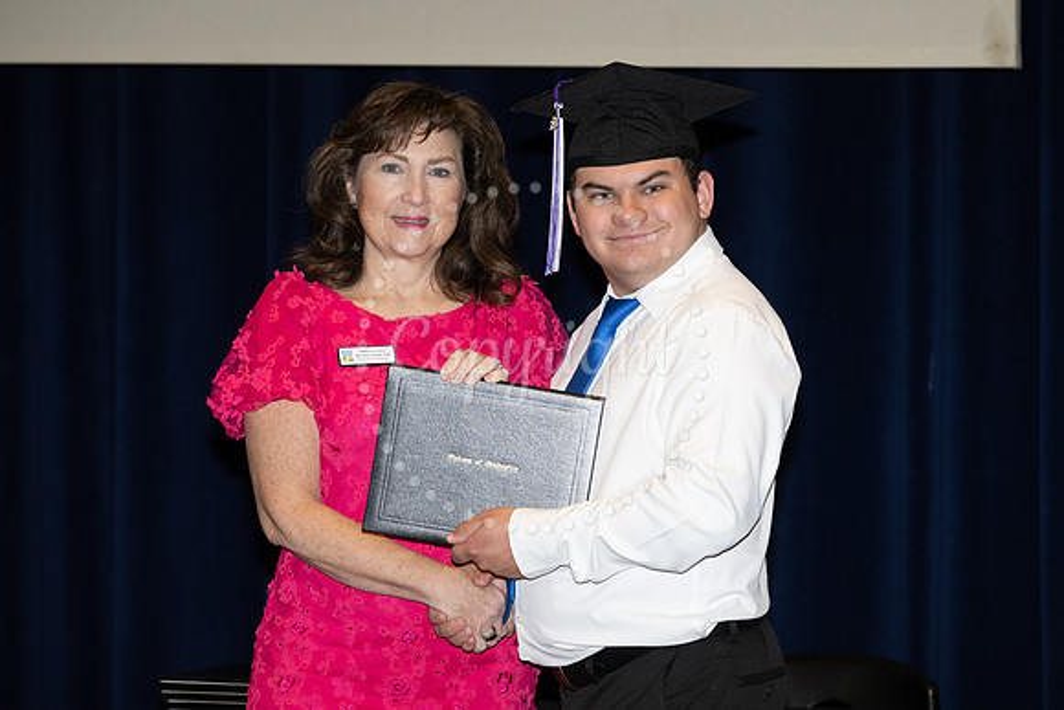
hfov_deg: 13.6
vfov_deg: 9.1
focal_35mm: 151
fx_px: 4460
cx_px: 648
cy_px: 341
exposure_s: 1/80
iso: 640
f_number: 5.6
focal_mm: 120
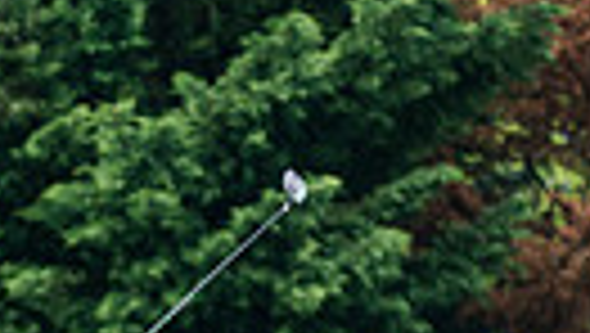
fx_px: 14533
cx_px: 14
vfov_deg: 1.3
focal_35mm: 928
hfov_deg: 2.3
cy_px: 479
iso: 125
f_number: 3.5
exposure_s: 1/1000
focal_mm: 200
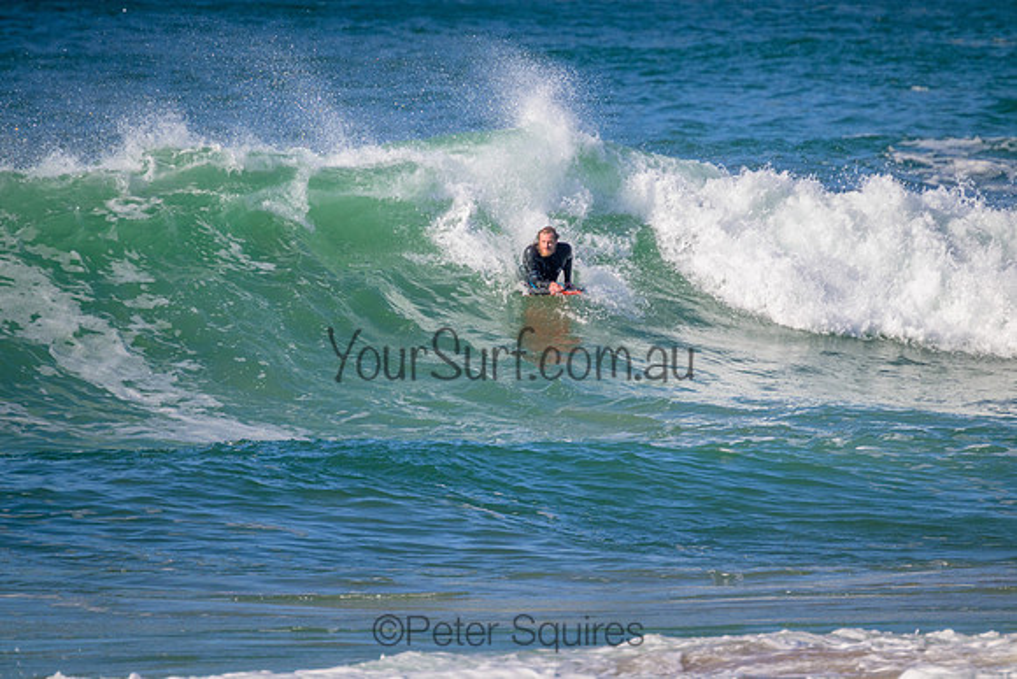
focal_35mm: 800
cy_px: 340
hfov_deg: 2.6
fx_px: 22604
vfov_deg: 1.7
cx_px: 508
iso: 1100
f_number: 11
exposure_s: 1/2000
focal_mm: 800
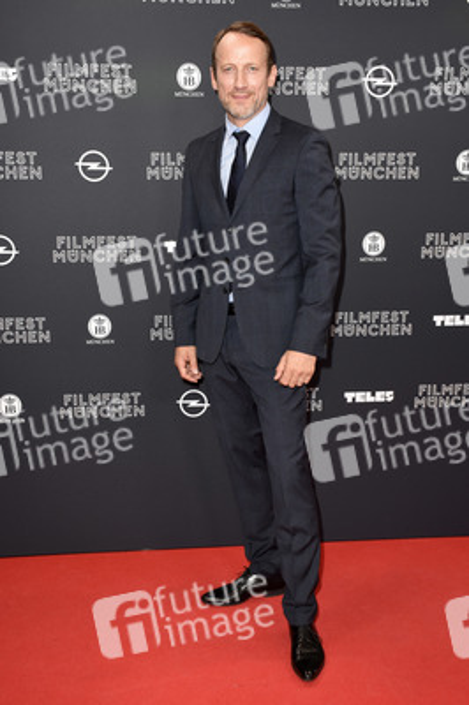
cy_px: 352
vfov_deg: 48.0
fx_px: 793
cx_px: 234
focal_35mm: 40
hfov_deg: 33.0
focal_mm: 27
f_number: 6.3
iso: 400
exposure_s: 1/100
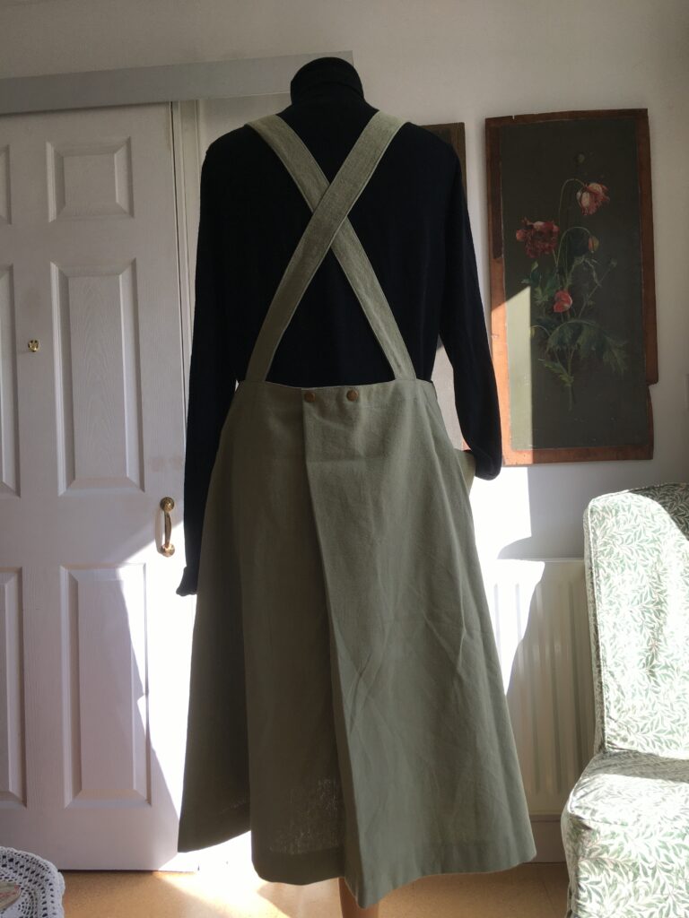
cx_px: 344
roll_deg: +3.3
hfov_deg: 48.2
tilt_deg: +1.5
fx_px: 770
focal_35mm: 29
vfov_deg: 61.7
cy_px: 459
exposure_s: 1/293
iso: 25
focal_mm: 4.15
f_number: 2.2
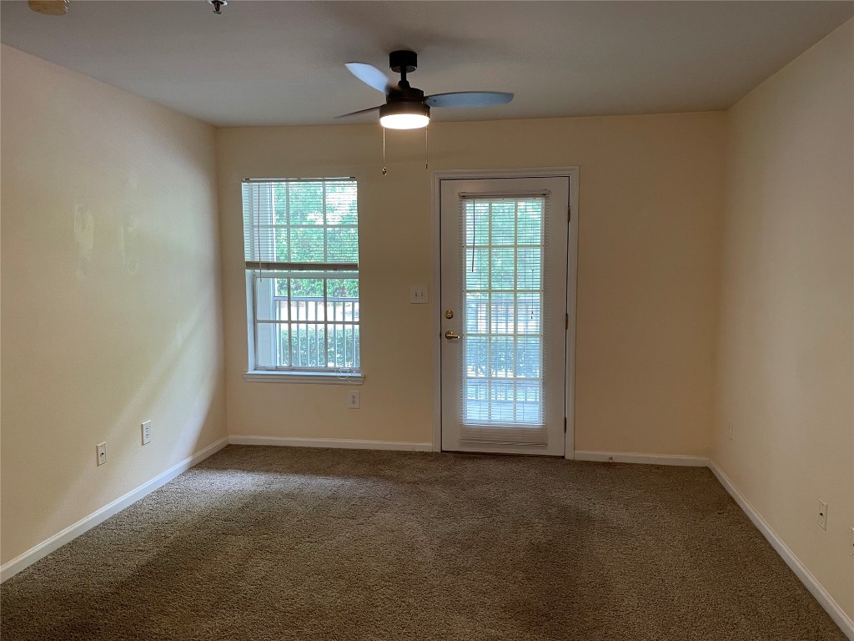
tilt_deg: -5.4
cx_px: 427
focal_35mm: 26
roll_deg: +0.1
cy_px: 320
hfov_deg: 67.3
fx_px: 641
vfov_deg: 53.1
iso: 160
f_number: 1.6
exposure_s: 1/60
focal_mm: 4.2
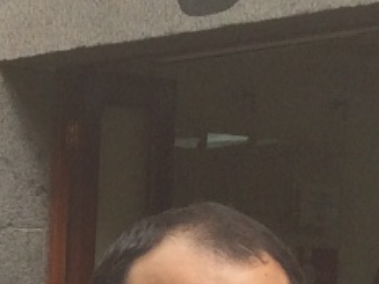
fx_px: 2234
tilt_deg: -5.2
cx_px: -572
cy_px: 553
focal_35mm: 204
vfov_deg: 7.0
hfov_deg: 8.7
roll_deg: -1.0
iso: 32
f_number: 2.2
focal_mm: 4.15
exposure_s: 1/366
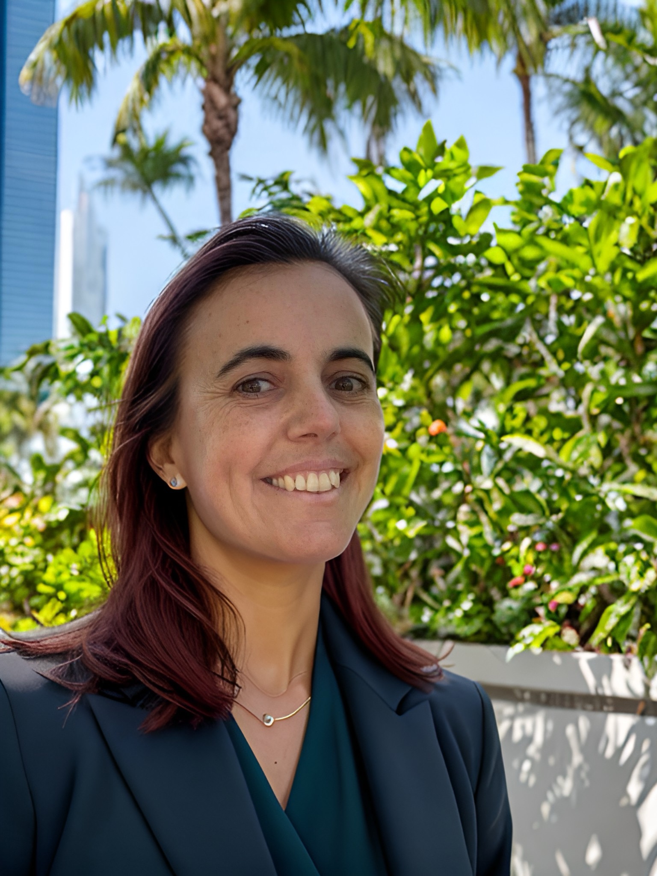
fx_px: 810
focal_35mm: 32
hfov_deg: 44.2
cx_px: 328
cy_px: 438
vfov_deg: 56.8
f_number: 2.2
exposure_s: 1/121
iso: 32
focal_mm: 2.87
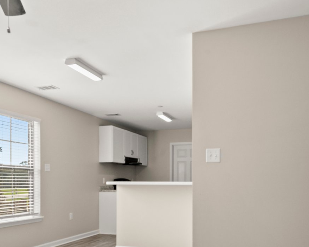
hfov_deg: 51.5
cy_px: 188
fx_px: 320
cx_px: 164
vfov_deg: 40.9
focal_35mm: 35
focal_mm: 16
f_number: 10
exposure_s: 1/13
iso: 200
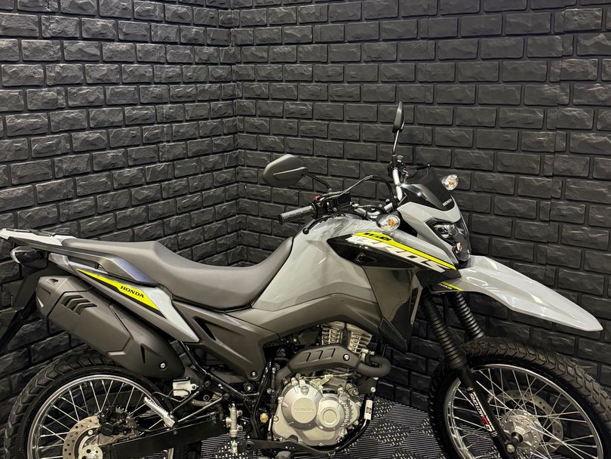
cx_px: 306
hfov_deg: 71.6
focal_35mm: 24
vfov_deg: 56.8
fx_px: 424
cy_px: 230
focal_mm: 6.76
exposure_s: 1/60
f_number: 1.78
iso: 800
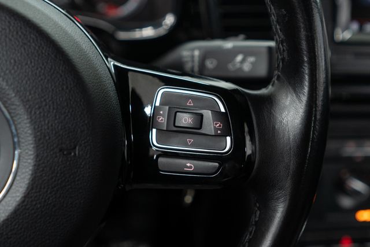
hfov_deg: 46.4
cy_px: 124
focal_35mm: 42
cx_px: 185
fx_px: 432
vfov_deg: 31.9
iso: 1000
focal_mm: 28
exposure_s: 1/40
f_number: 3.2
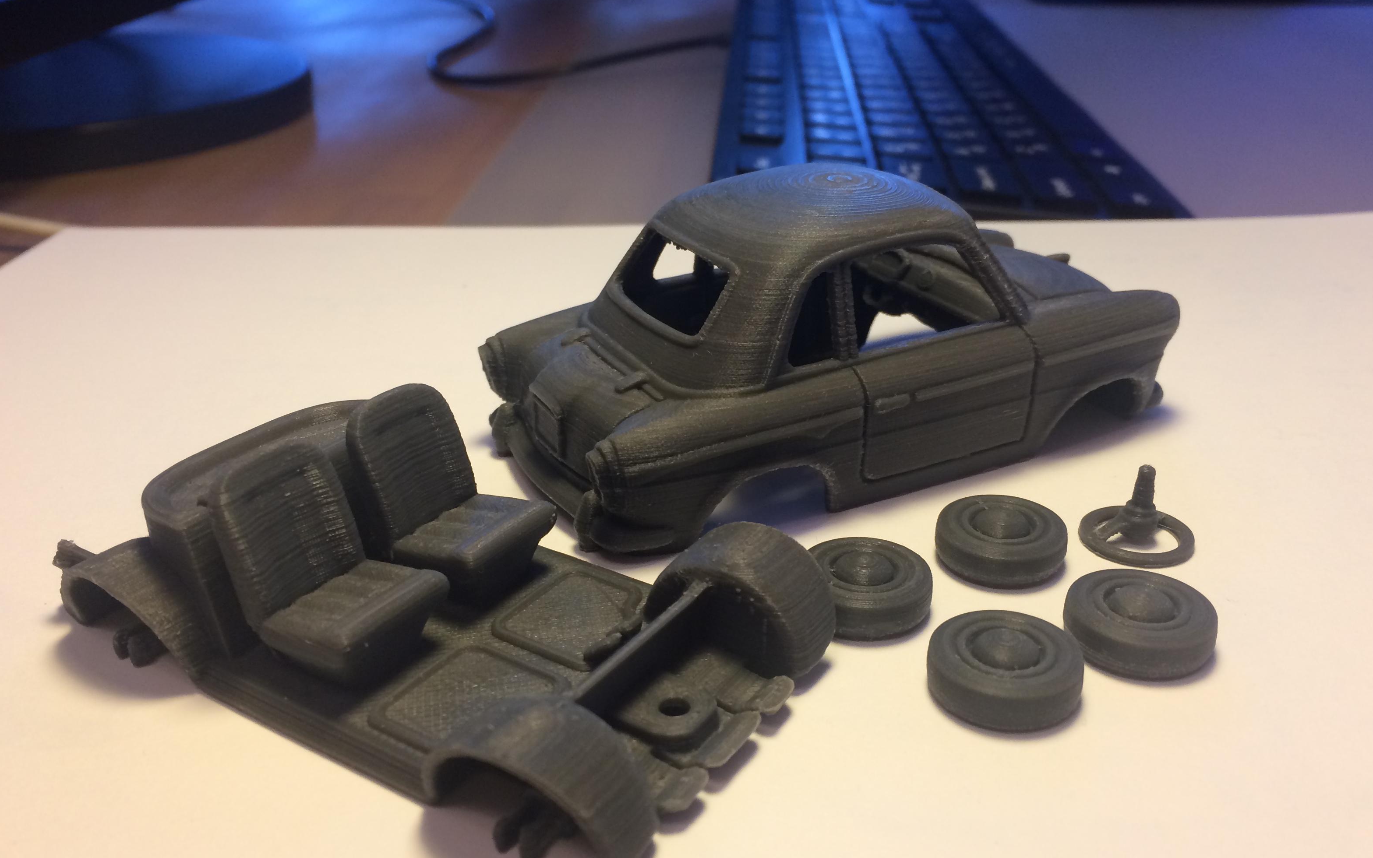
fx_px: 1198
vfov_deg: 39.4
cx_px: 706
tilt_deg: -26.4
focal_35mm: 32
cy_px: 434
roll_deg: +0.4
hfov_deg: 59.6
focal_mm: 4.15
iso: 64
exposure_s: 1/33
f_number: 2.2
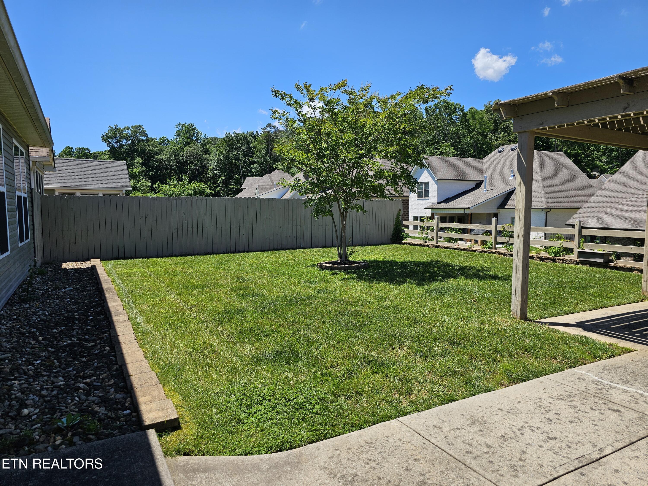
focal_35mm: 23
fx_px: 431
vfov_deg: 58.9
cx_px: 324
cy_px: 243
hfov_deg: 73.9
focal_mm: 6.3
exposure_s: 1/697
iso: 10
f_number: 1.7
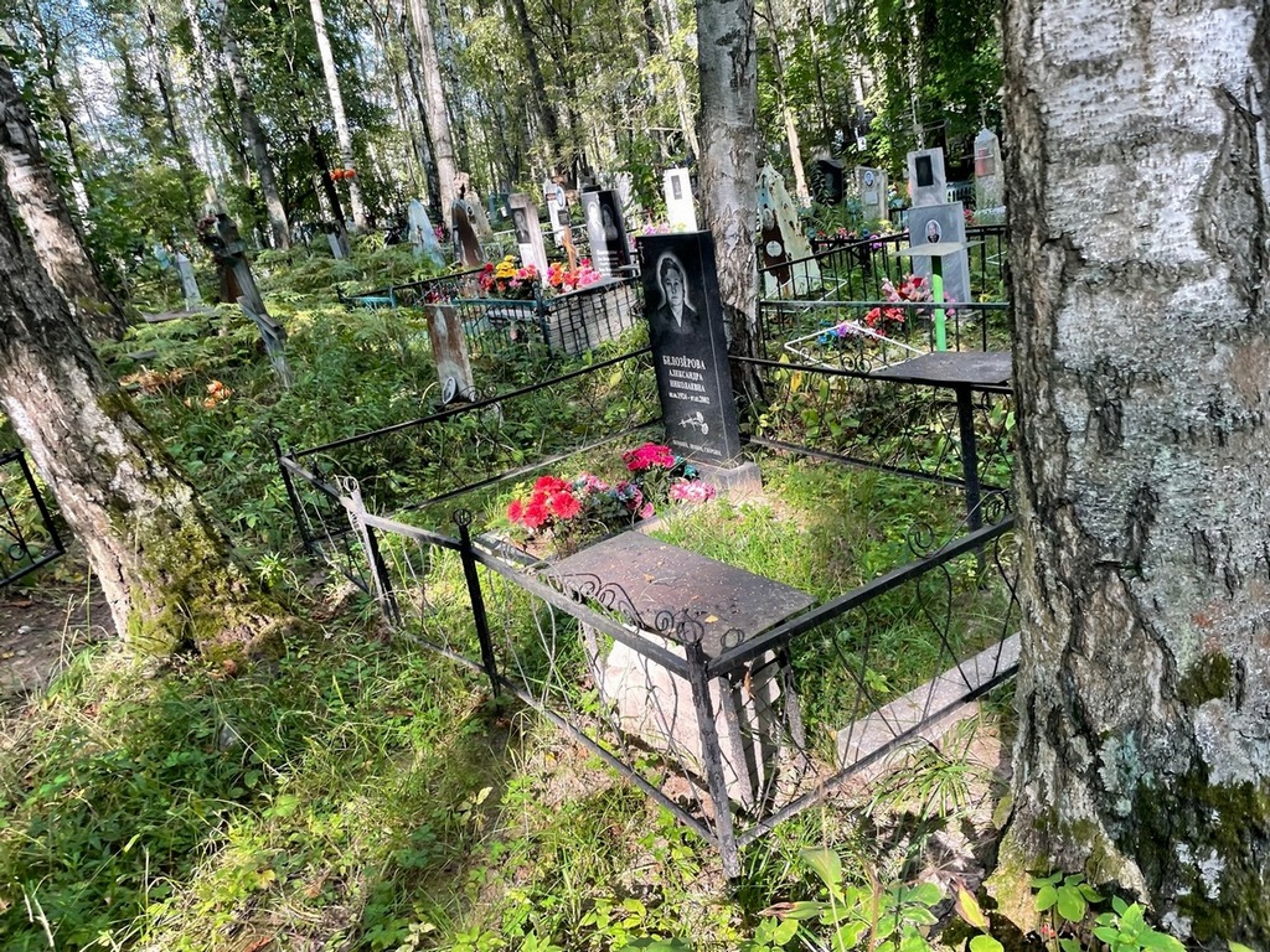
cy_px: 476
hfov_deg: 67.3
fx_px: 954
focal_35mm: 26
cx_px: 635
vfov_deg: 53.1
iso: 40
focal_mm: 4.2
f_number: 1.6
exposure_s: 1/121
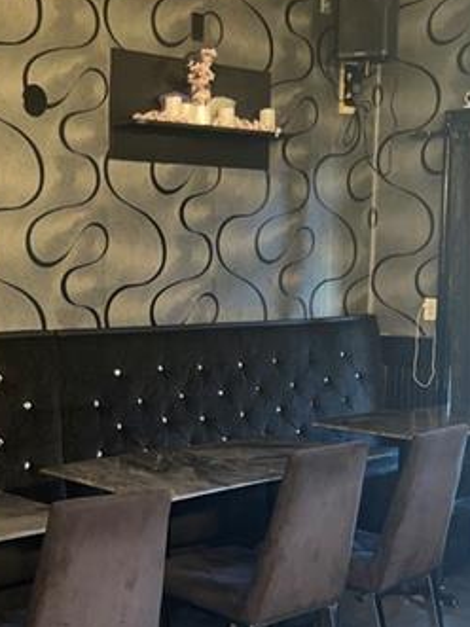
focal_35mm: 58
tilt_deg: -7.6
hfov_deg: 24.8
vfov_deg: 33.1
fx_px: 1051
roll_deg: +0.4
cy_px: 396
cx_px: 97
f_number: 1.6
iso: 125
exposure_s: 1/5
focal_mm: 5.1
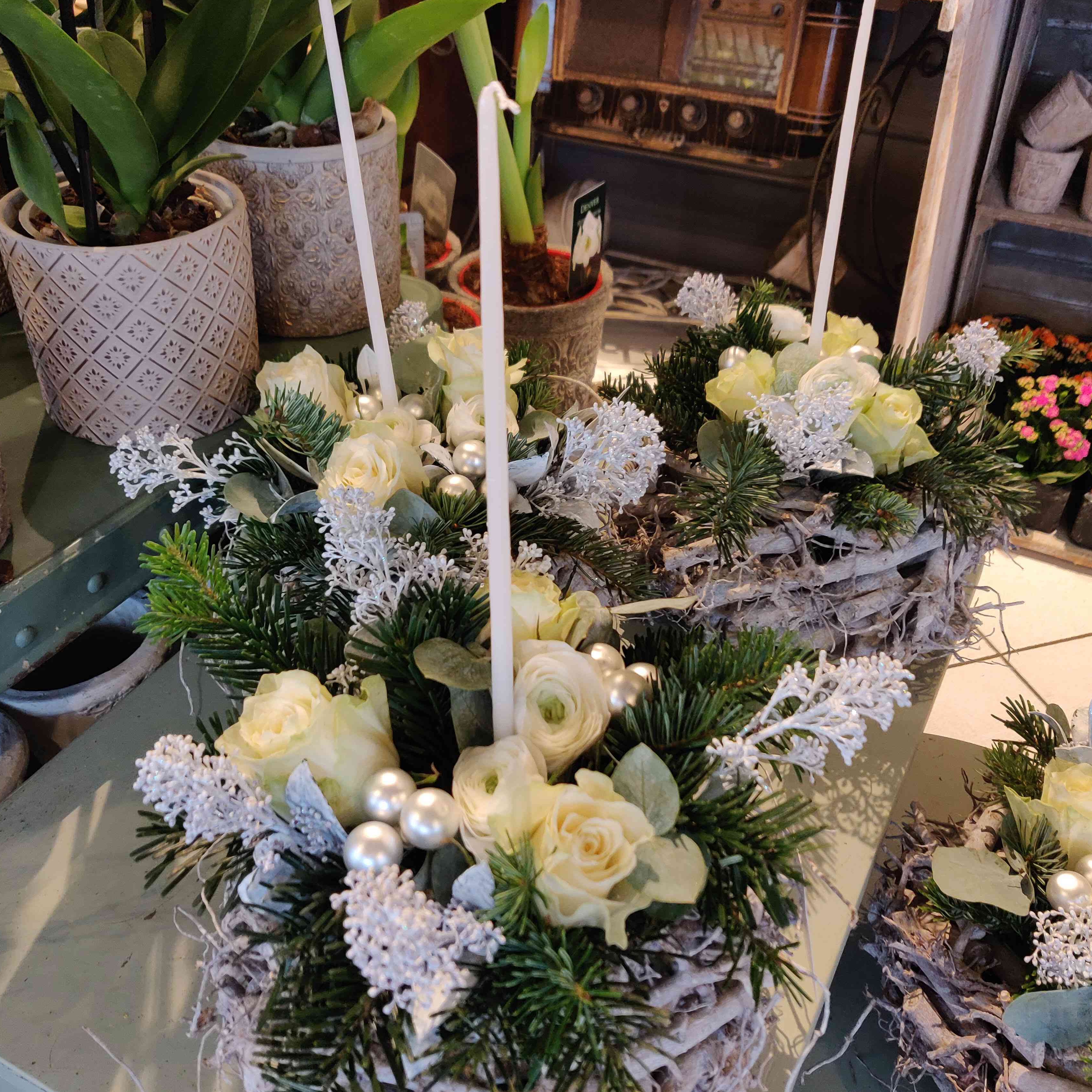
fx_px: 1071
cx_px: 547
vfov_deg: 54.0
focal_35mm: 30
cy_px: 539
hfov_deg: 54.0
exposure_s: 1/25
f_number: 1.7
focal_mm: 4.25
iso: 640
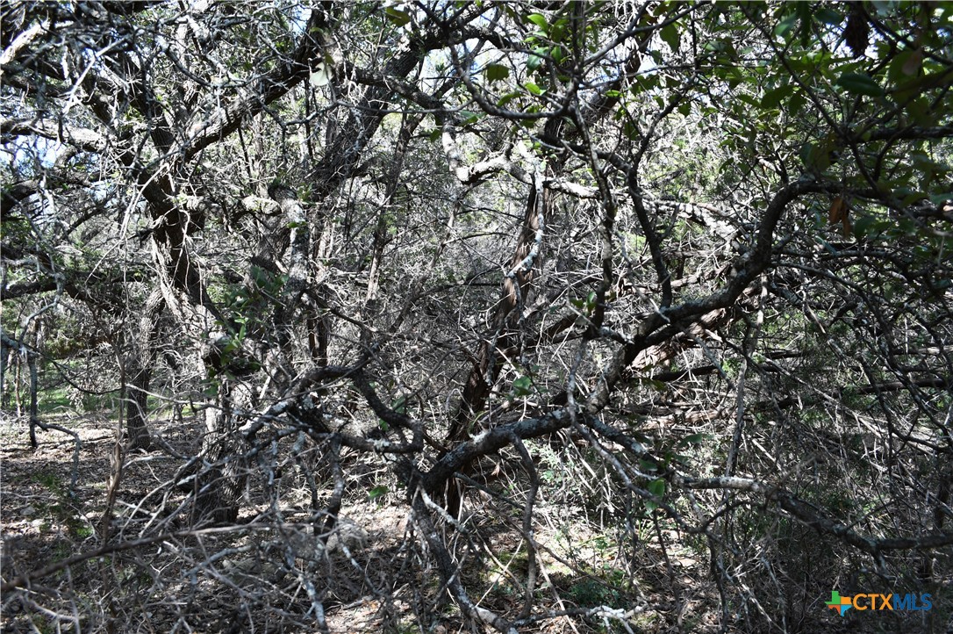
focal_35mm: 27
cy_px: 317
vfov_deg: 47.8
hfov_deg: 67.4
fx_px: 714
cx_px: 476
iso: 200
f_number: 7.1
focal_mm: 18
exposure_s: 1/100
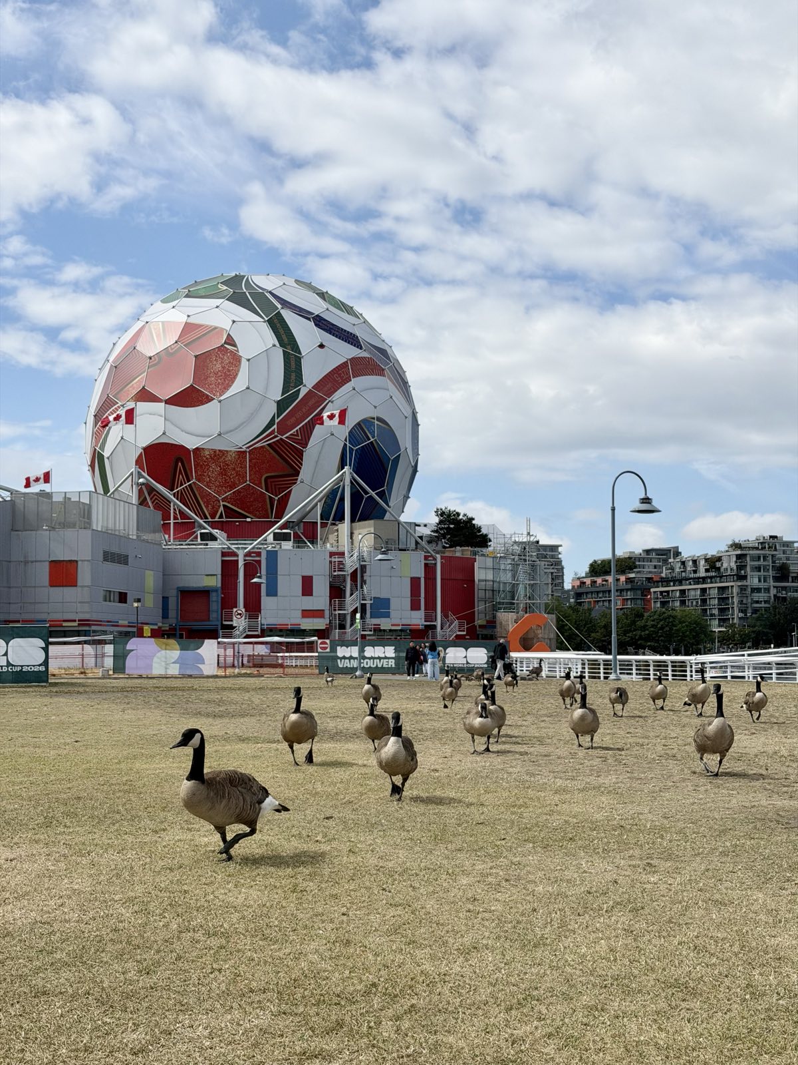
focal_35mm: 48
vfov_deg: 39.7
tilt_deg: +5.5
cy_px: 532
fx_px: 1475
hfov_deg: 30.3
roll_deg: +1.2
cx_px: 399
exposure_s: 1/8772
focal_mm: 6.76
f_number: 1.78
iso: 64
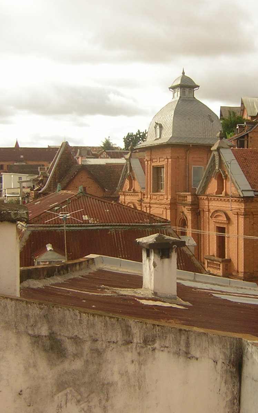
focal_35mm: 51
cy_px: 206
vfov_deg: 39.6
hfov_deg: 24.9
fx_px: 574
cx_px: 204
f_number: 5.2
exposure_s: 1/207
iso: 50
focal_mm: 4.7
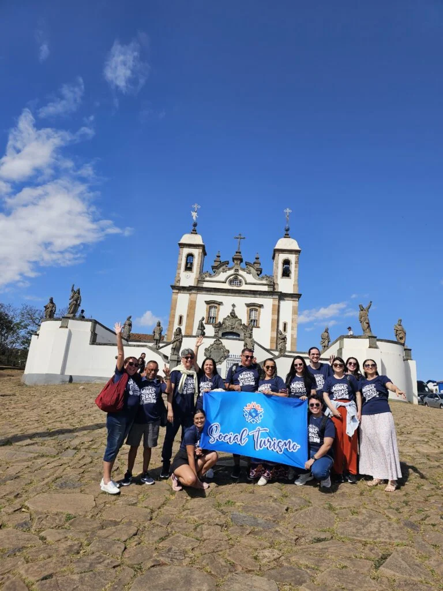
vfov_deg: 73.9
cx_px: 222
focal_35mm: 23
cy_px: 296
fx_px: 392
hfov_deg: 58.9
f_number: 1.7
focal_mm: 6.3
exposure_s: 1/763
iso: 10
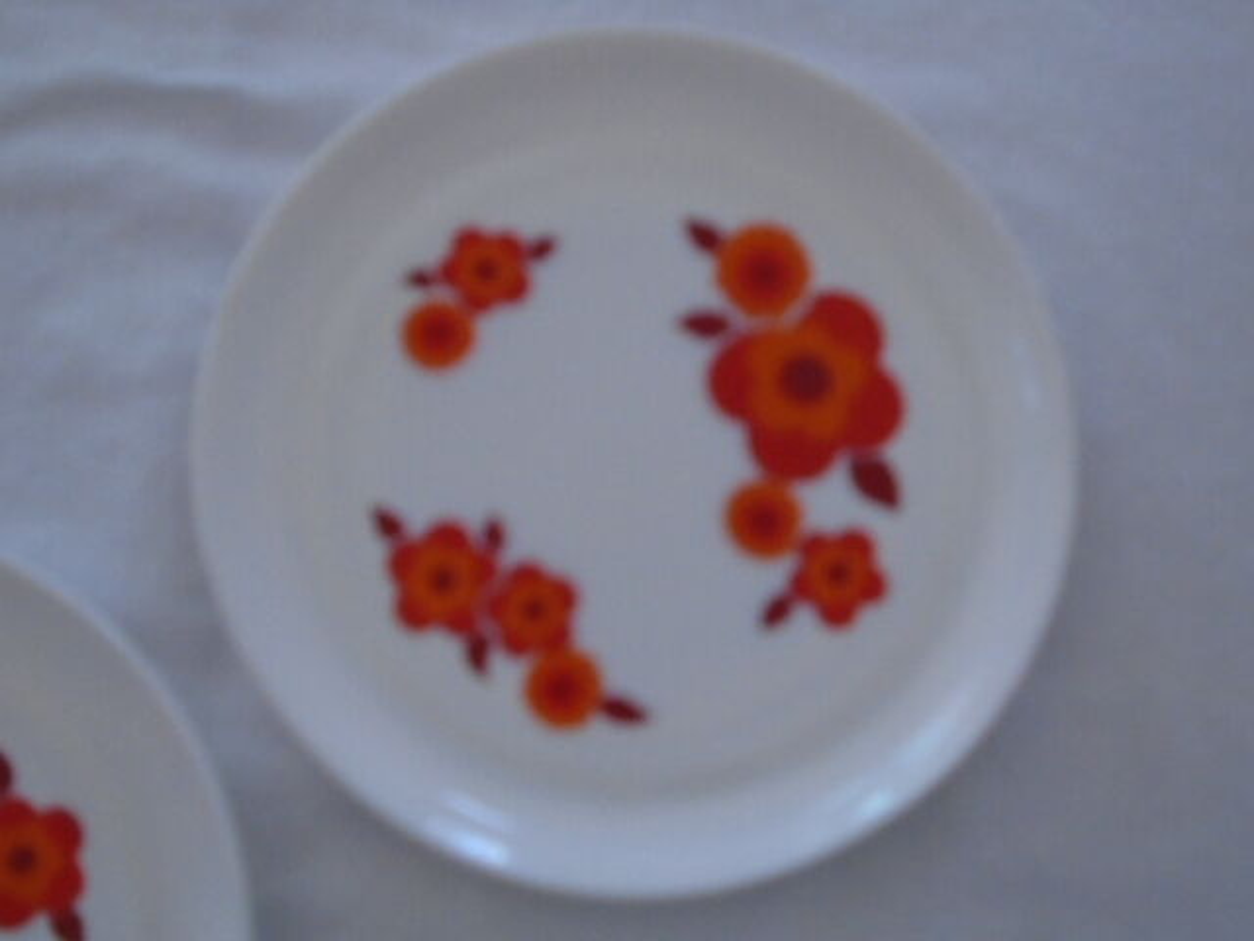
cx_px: 627
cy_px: 470
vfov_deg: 34.3
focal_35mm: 42
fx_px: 1521
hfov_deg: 44.8
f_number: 4.1
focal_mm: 7.4
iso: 400
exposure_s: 1/125
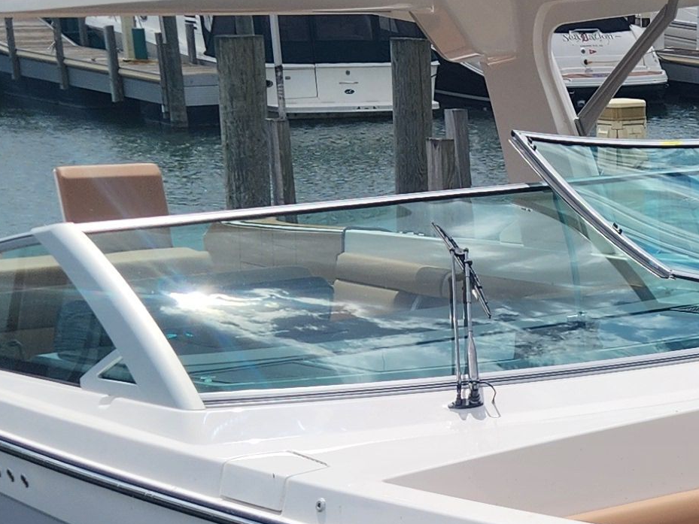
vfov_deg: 14.6
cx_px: 797
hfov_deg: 18.9
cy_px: 572
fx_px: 1999
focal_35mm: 99
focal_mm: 5.4
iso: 20
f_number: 1.8
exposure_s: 1/2985
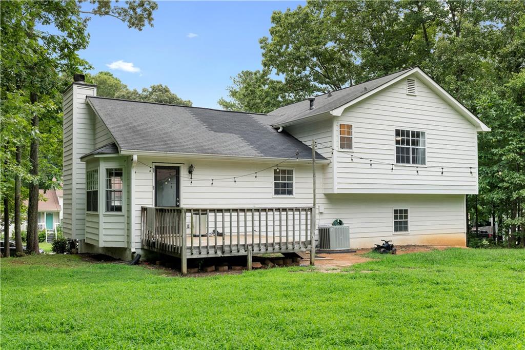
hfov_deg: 54.4
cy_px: 175
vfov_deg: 37.8
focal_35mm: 35
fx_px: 510
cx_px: 262
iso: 100
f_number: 8
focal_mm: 35
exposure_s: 1/13
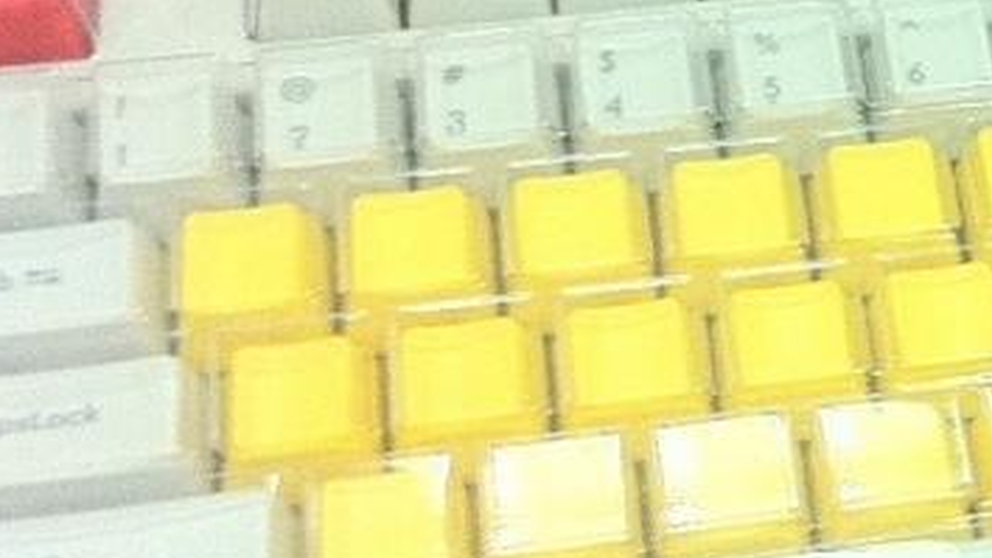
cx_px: 1225
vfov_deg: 11.0
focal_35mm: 110
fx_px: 2893
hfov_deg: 18.3
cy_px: 121
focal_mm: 3.85
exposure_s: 1/15
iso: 200
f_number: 2.8
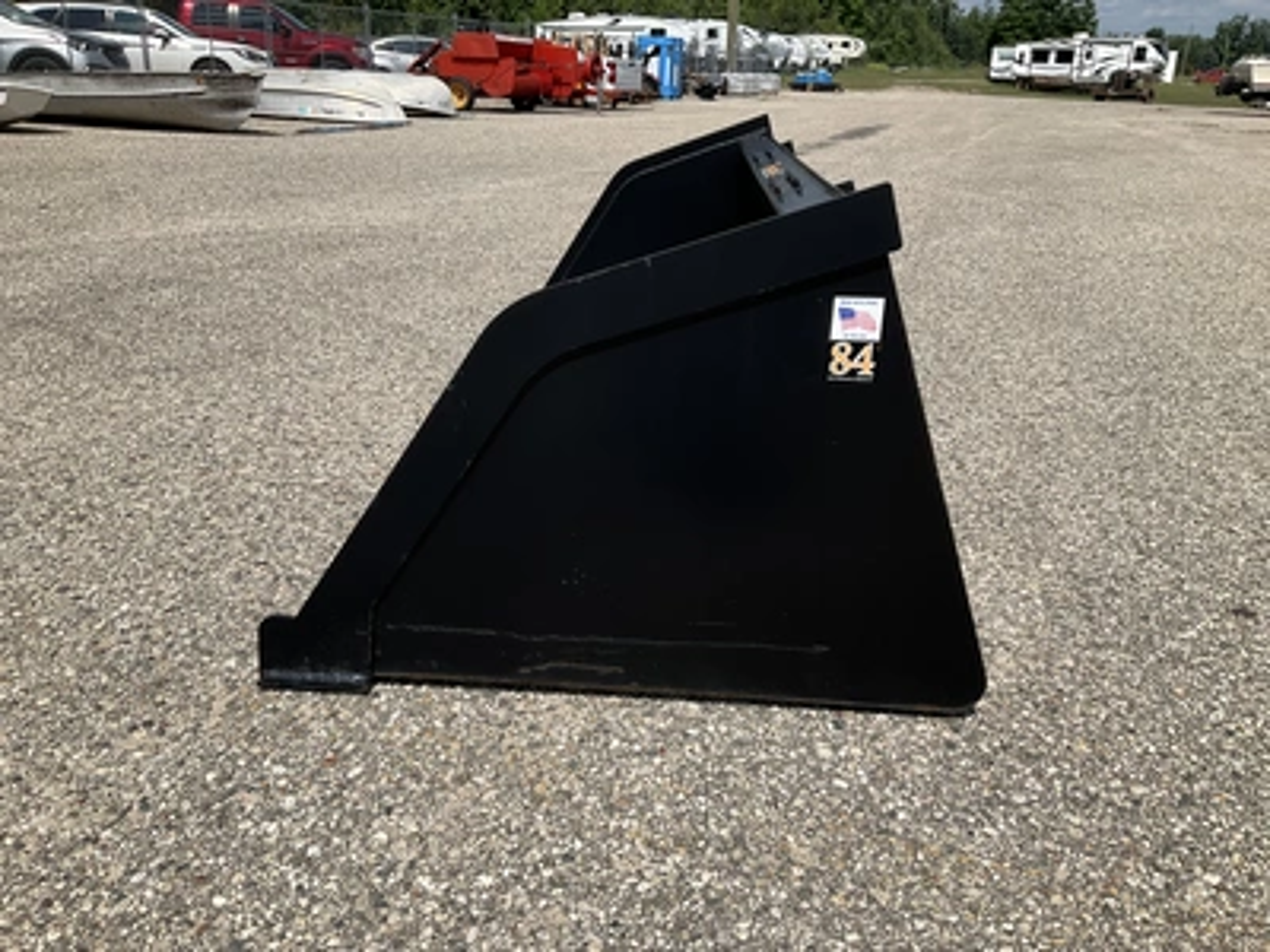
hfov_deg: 61.7
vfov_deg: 48.2
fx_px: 1064
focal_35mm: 29
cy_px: 476
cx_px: 635
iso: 25
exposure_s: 1/3125
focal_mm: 3
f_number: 1.8
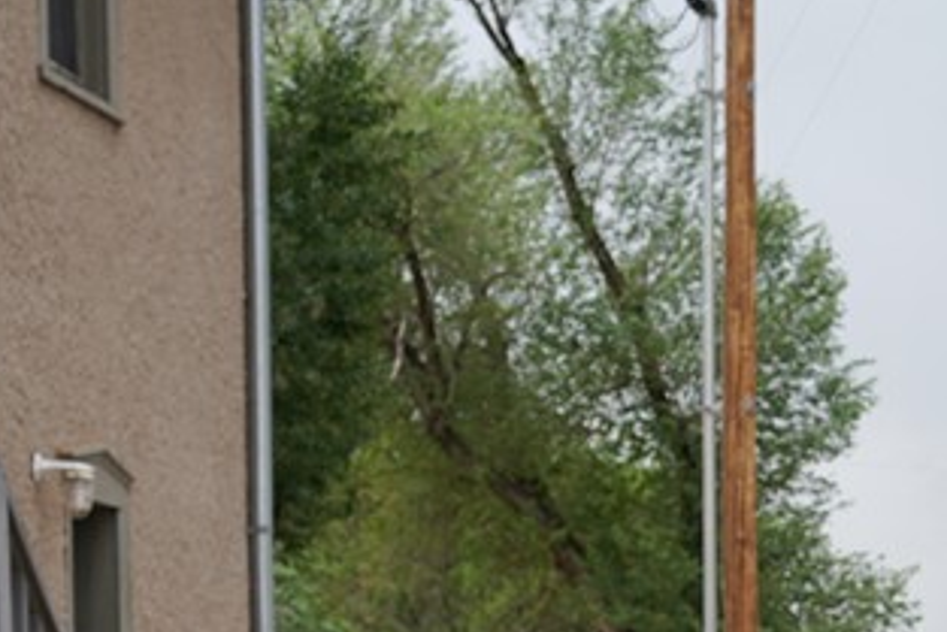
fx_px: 4711
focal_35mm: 179
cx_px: 1337
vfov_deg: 7.6
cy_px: 696
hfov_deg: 11.1
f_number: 6.3
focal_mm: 28
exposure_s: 1/80
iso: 100
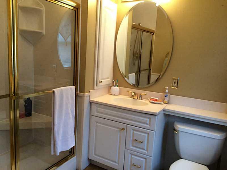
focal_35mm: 29
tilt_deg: -10.1
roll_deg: -2.0
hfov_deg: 61.7
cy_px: 85
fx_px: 190
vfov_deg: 48.2
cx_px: 114
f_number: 2.2
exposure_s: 1/30
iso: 80
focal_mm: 4.15
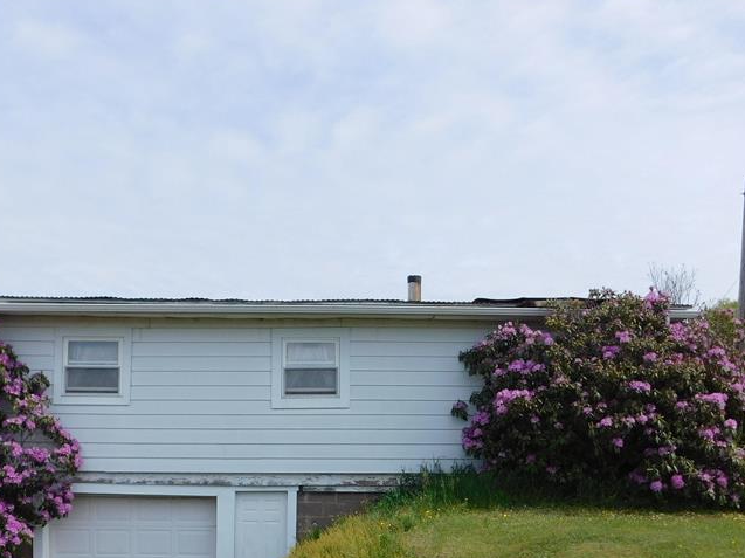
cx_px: 322
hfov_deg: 50.0
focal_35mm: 37
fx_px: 796
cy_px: 440
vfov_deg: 37.4
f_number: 6
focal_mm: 4
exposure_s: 1/500
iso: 125
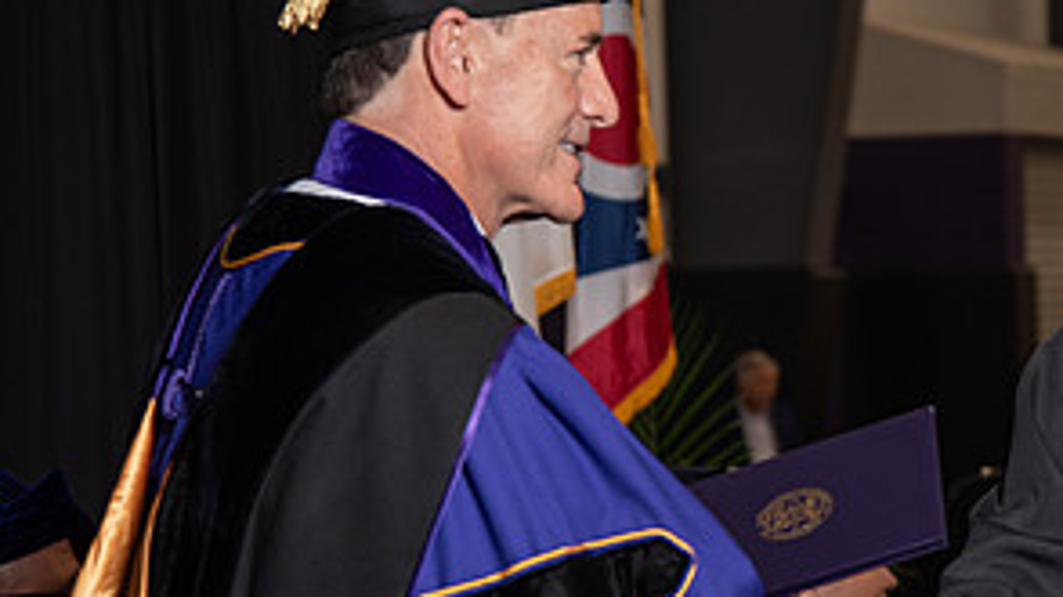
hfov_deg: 12.0
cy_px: 306
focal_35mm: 178
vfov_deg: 6.8
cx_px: 1038
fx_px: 5014
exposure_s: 1/200
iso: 1000
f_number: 5
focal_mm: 86
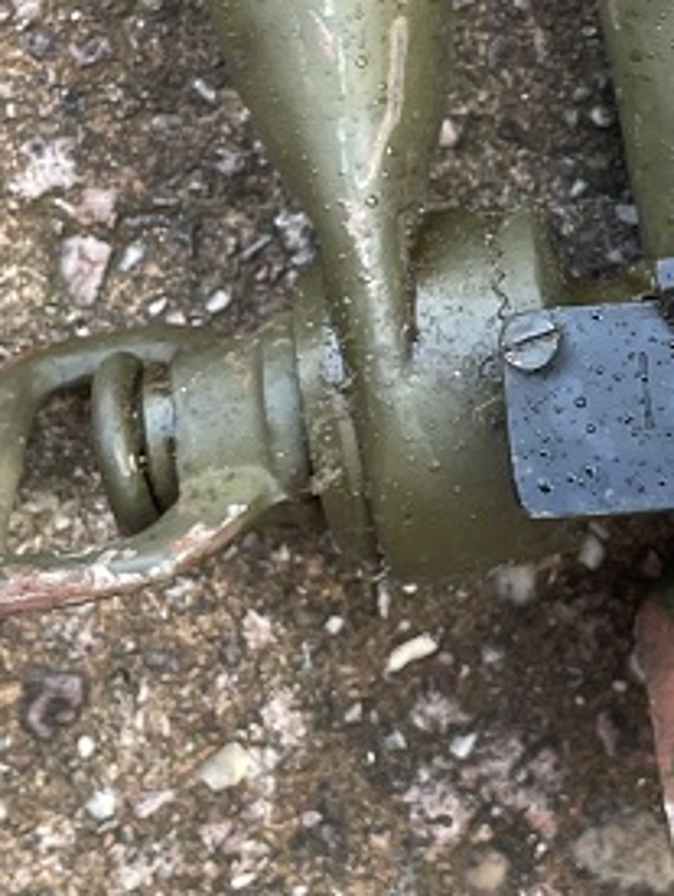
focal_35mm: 88
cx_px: 930
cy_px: 222
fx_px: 2279
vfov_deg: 22.0
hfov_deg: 15.8
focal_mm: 4.2
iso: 64
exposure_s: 1/121
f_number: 1.6
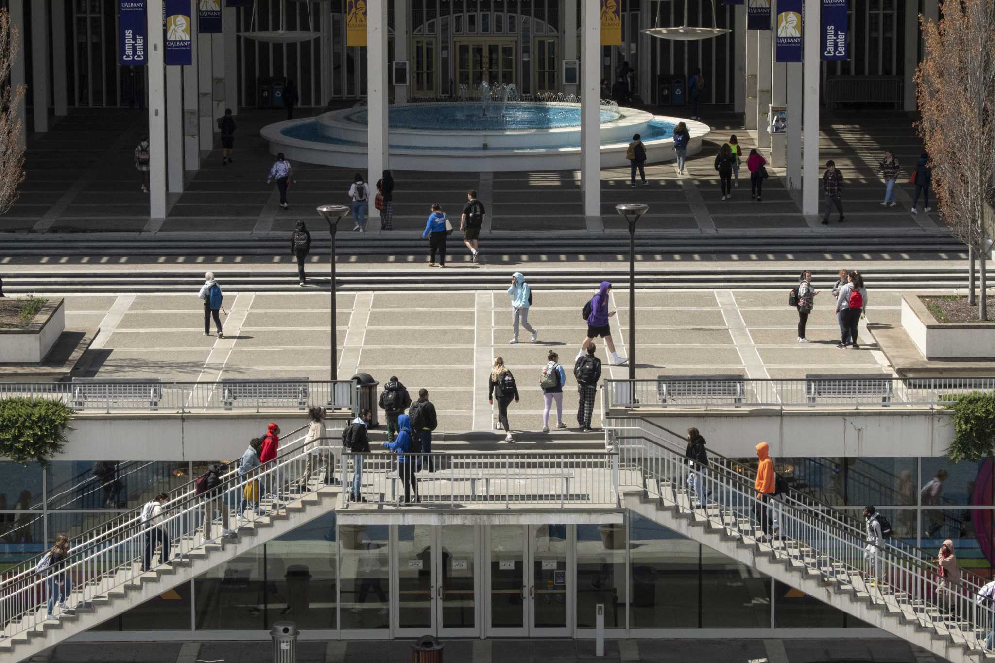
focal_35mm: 129
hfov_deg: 15.9
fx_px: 3565
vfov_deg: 10.6
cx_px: 498
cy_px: 332
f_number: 18
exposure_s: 1/800
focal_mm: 86
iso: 1600
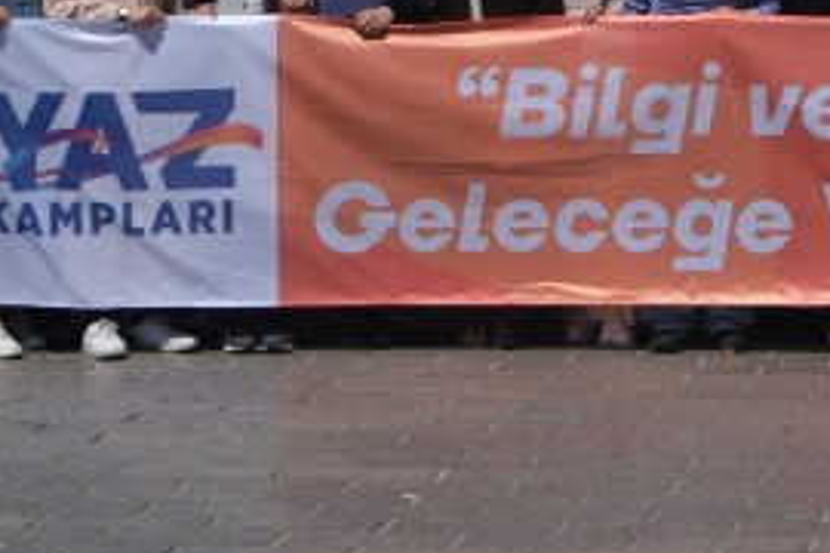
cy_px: -141
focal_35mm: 175
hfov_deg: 11.6
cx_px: 833
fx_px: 4034
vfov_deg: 7.8
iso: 160
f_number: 5.6
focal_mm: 27.4
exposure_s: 1/1500
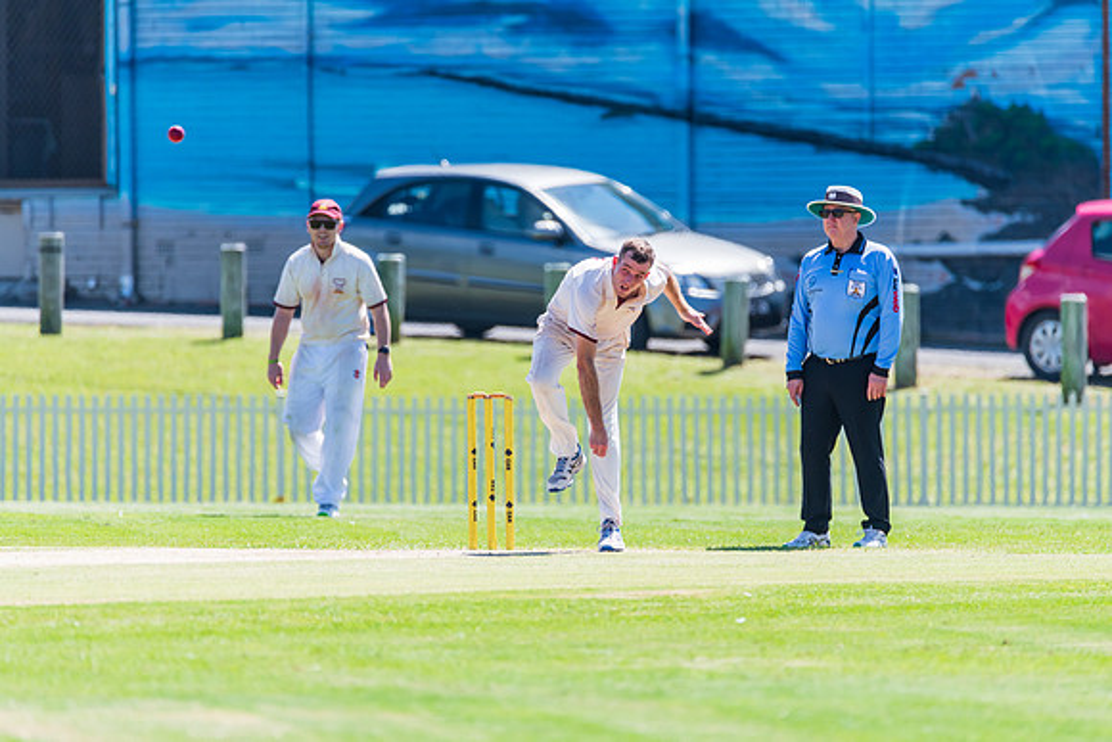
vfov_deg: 2.3
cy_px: 371
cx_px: 556
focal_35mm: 600
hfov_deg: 3.4
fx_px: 18537
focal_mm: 600
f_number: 6.3
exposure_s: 1/1250
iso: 400
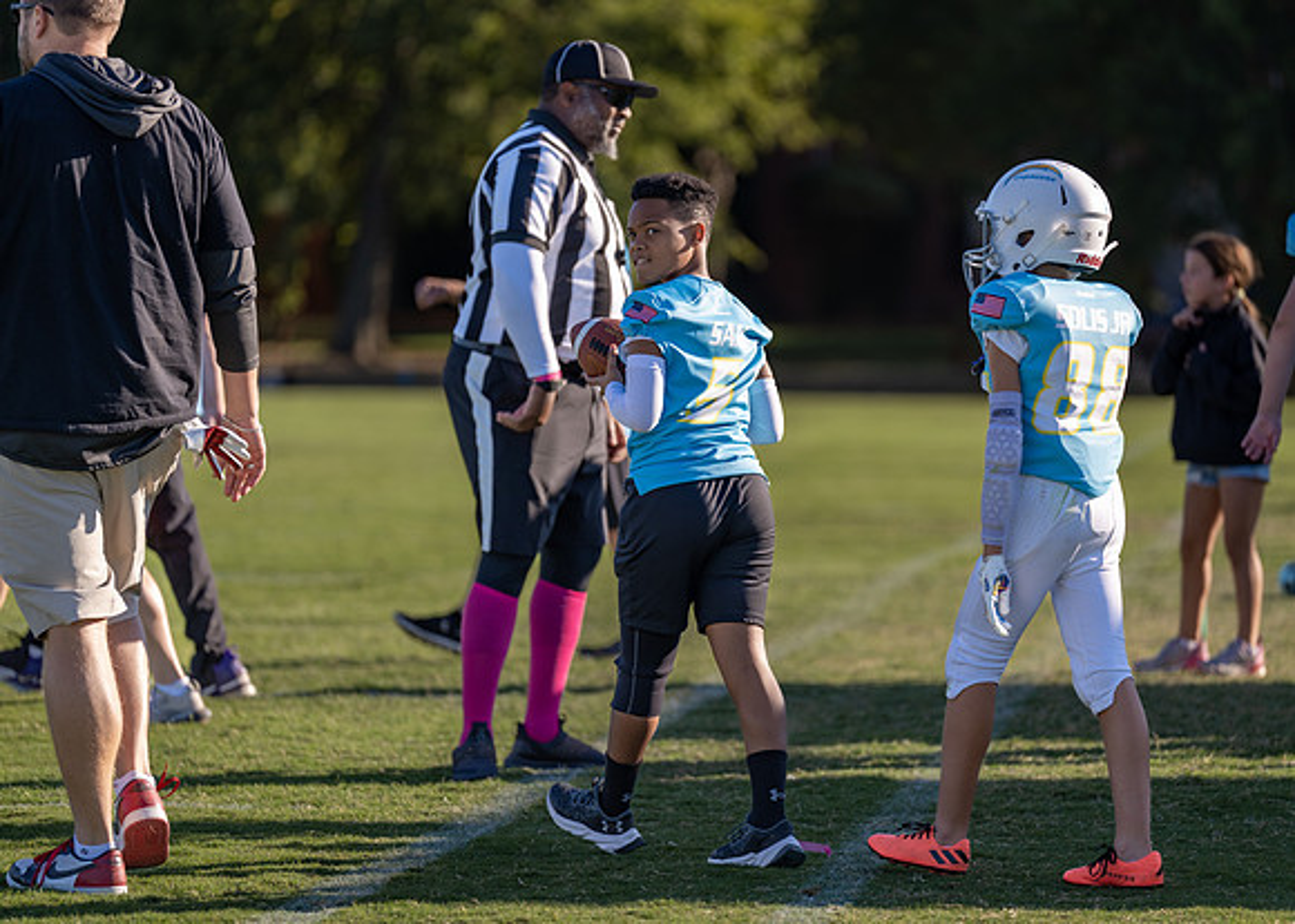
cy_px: 461
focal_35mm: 210
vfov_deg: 6.8
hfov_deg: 9.6
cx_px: 692
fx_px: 7731
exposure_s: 1/1000
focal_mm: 200
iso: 100
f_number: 2.8
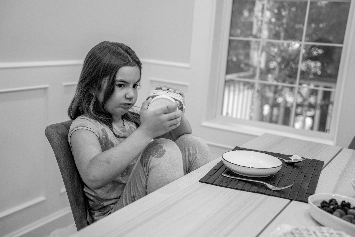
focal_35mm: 46
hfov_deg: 42.7
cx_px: 178
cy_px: 118
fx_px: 454
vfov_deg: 29.2
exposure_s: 1/125
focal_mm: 46
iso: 800
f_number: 2.8
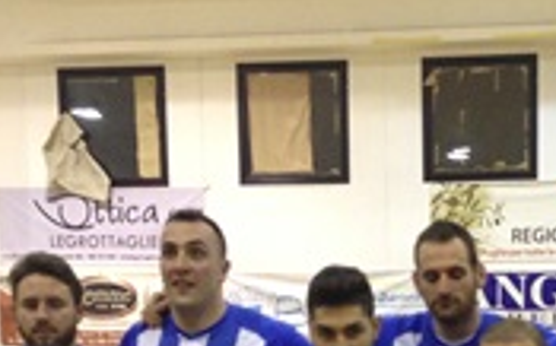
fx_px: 1938
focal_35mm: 128
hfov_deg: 16.1
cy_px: 730
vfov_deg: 9.4
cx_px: 531
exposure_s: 1/20
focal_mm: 4.12
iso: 125
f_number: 2.4
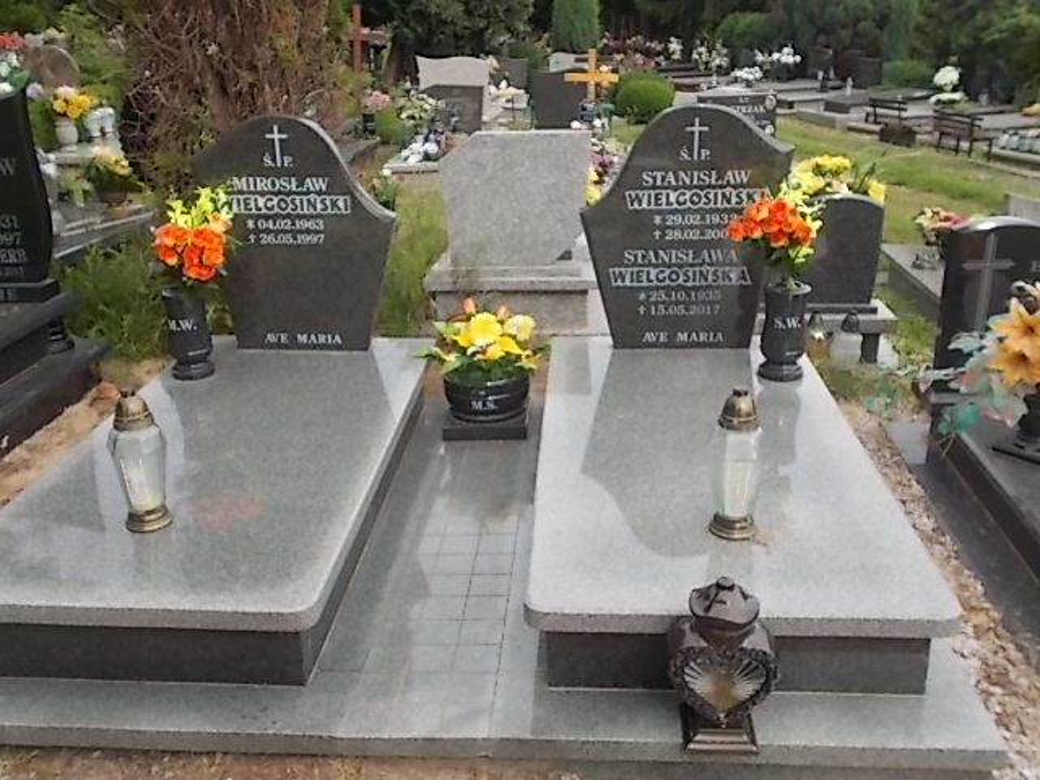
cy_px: 390
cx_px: 520
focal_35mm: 34
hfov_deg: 54.0
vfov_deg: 41.8
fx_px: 1021
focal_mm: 6
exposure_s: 1/200
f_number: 3.6
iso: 80
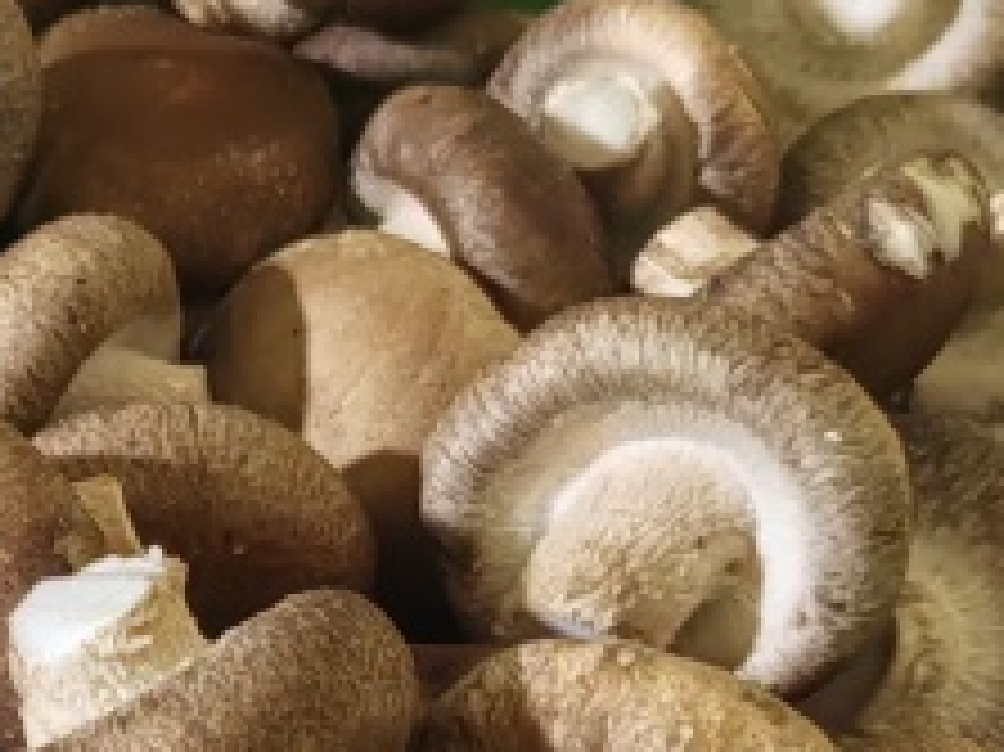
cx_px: -68
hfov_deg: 19.5
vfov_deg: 14.8
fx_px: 2812
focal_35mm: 97
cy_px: 887
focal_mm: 5.52
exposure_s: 1/100
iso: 800
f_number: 1.9
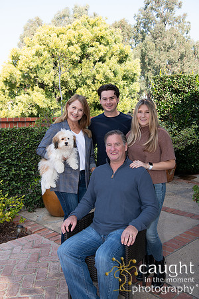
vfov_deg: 53.1
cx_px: 100
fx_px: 298
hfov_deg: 36.9
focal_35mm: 36
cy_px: 150
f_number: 8
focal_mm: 36
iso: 250
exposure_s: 1/160
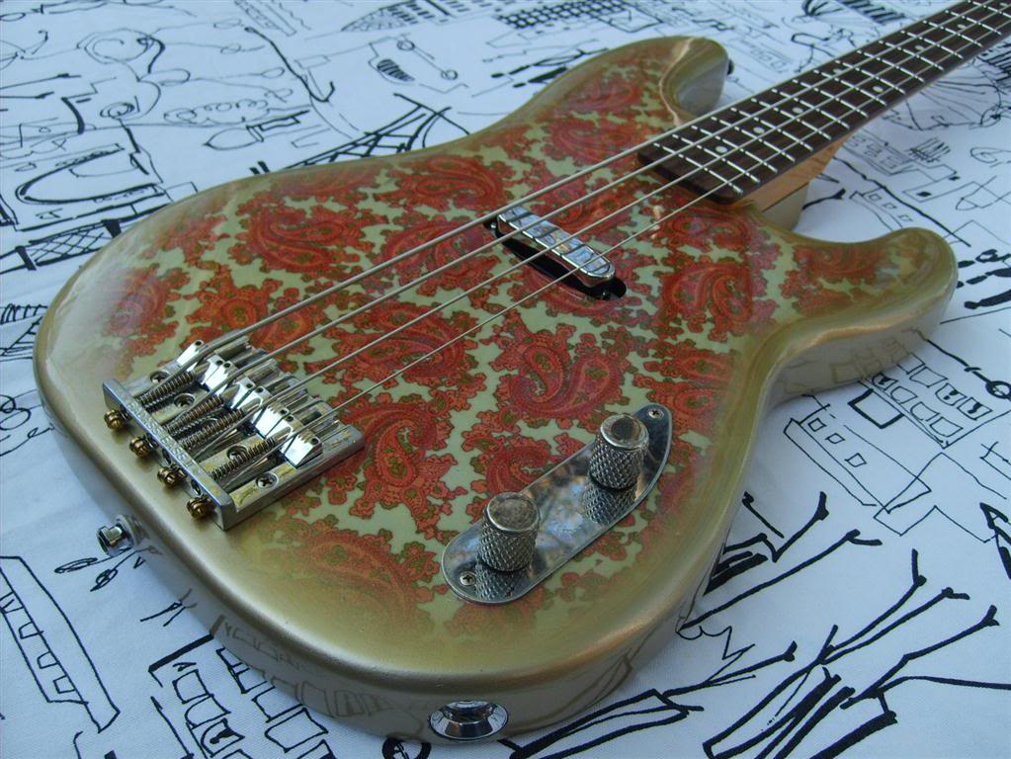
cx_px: 506
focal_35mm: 35
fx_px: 1023
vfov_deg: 40.7
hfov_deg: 52.6
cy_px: 380
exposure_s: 1/350
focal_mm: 5.8
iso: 50
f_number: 2.8
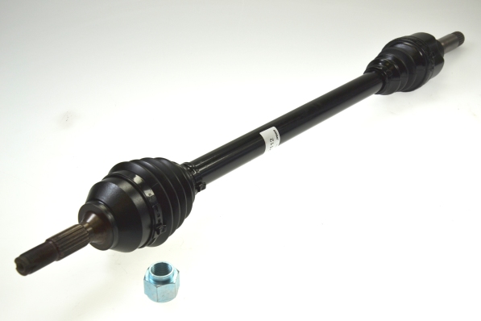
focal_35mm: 60
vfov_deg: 22.6
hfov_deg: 33.4
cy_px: 160
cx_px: 240
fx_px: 802
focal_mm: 40
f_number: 7.1
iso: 100
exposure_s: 1/200
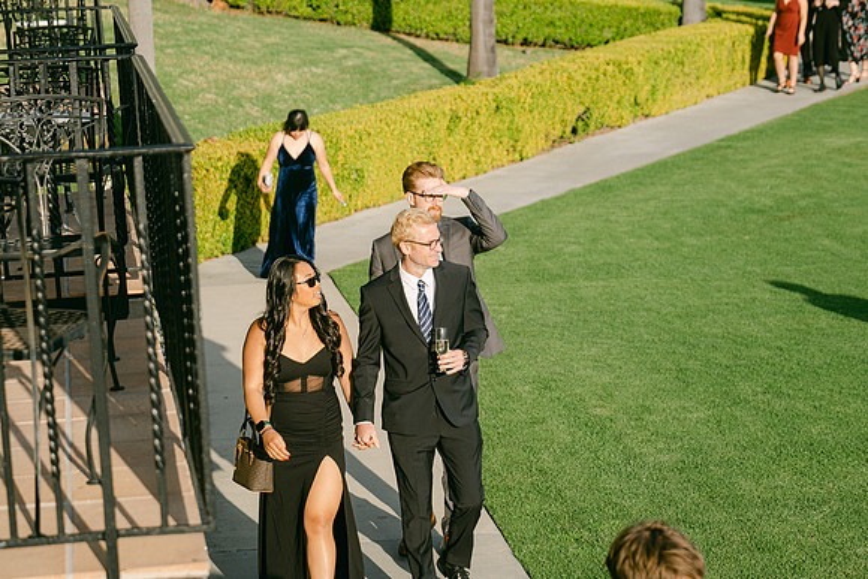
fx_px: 2122
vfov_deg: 15.5
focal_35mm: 88
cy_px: 290
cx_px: 434
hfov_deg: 23.1
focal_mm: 58.7
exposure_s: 1/1500
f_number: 2.8
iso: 160
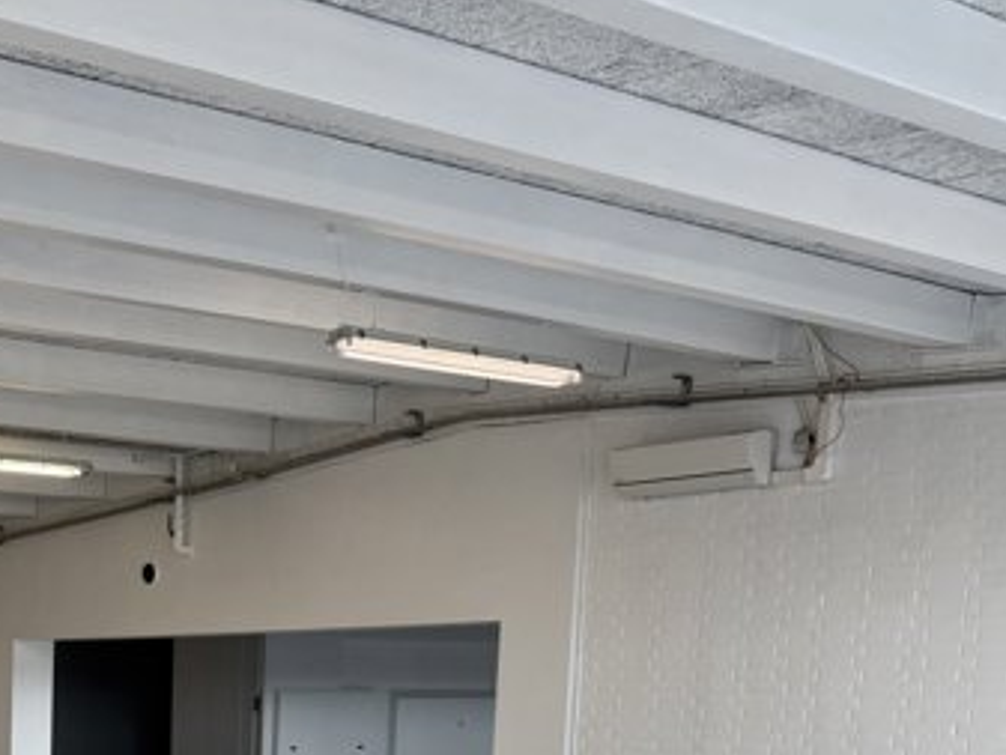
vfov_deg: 23.8
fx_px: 1657
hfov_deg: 30.6
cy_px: 865
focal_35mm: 57
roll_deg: -0.3
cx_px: -69
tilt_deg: -6.3
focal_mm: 6.76
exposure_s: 1/100
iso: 100
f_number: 1.78
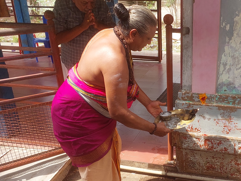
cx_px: 182
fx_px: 278
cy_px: 99
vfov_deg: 35.9
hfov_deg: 45.1
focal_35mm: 40
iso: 25
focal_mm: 5.06
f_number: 1.8
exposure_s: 1/196
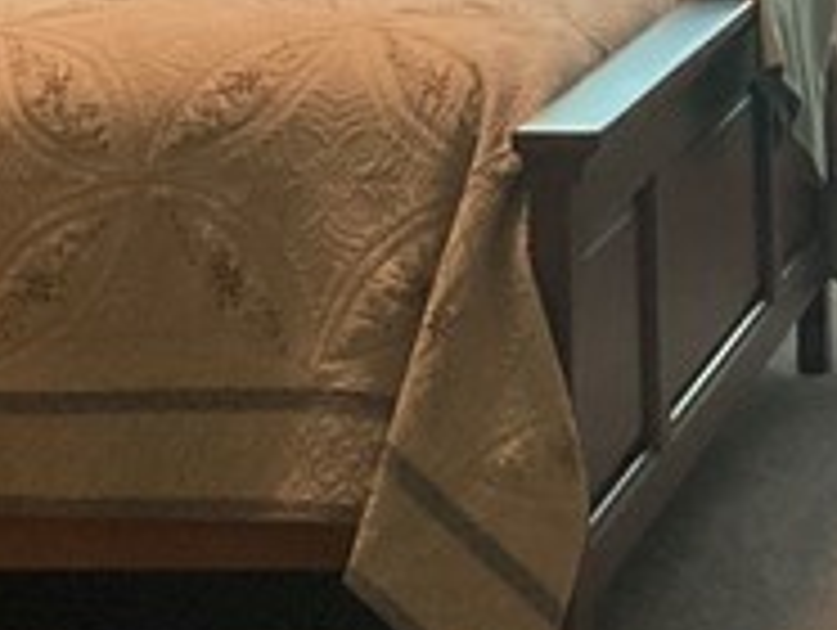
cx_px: 1076
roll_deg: +0.0
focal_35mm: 154
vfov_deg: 9.3
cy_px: -382
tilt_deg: -2.1
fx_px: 3728
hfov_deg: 12.4
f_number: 1.8
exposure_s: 1/60
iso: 200
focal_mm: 3.99
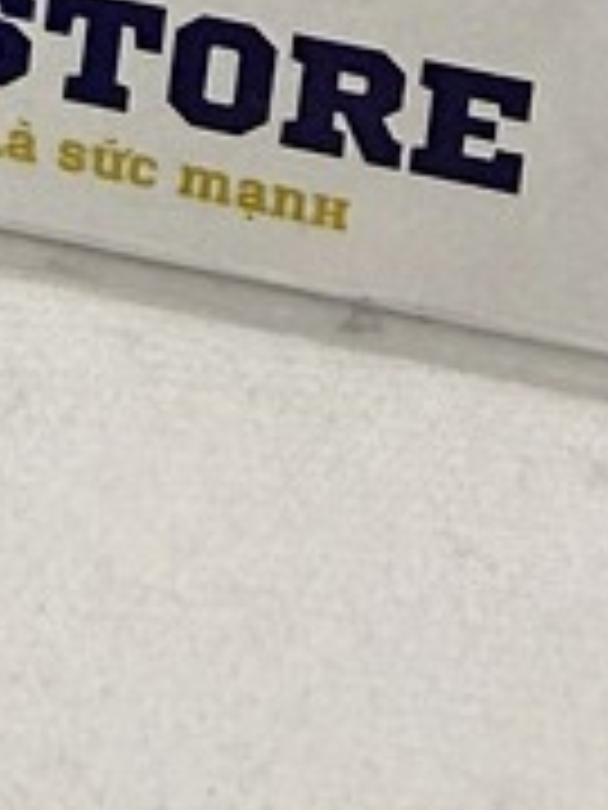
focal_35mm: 120
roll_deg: +0.4
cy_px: -1202
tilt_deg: -31.3
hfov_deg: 11.2
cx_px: -615
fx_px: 2810
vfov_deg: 12.5
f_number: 2.2
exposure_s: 1/158
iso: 40
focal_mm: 2.22
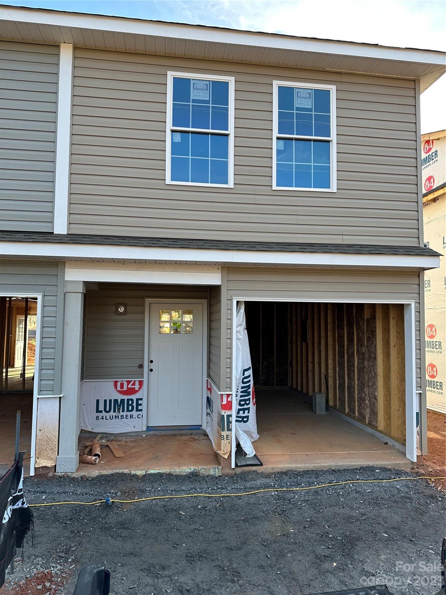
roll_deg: -0.2
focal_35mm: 24
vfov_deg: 71.6
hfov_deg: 56.8
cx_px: 223
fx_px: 412
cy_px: 298
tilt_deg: +3.5
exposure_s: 1/816
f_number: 1.78
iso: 80
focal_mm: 6.86
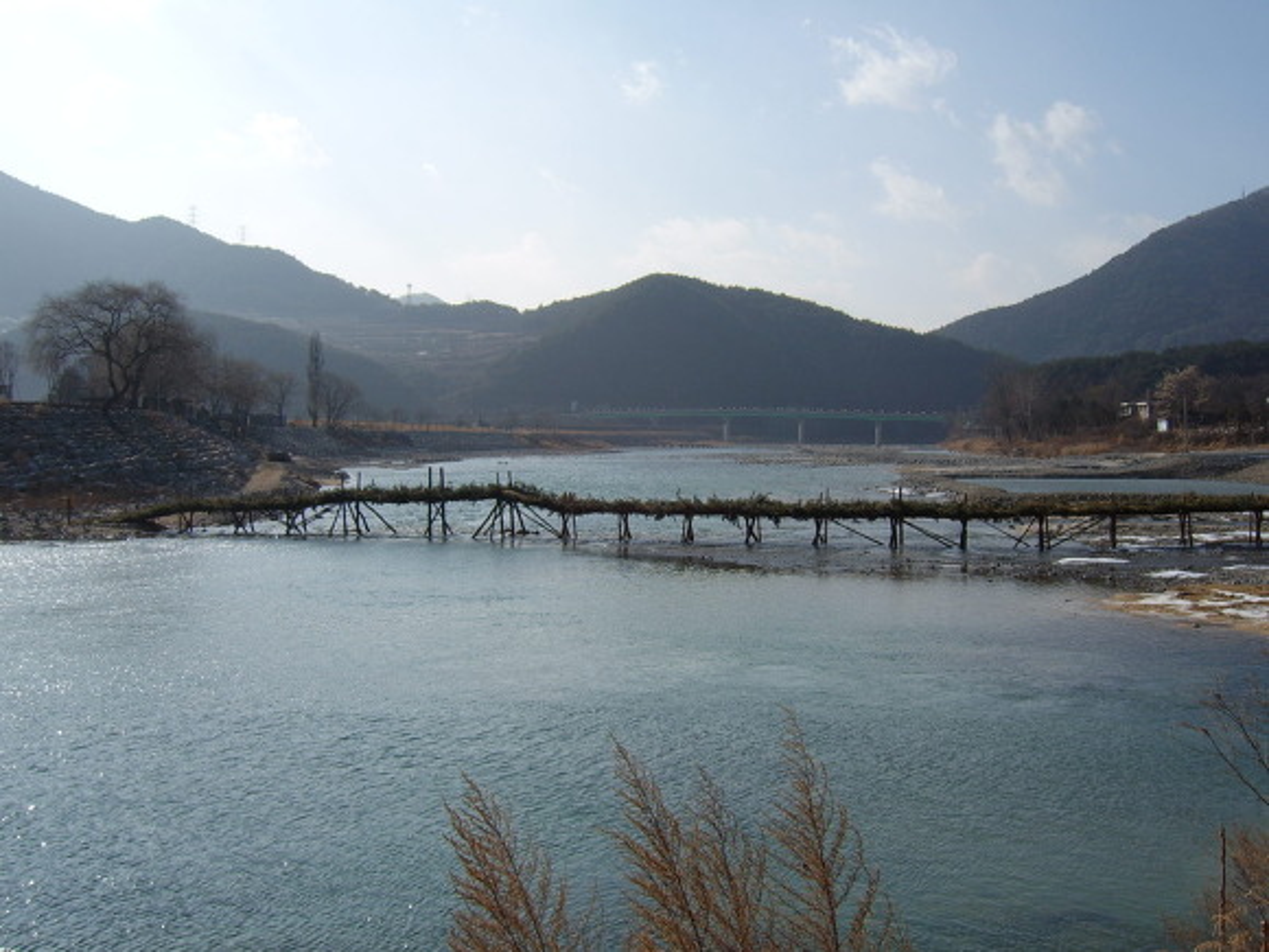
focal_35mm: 31
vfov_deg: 45.4
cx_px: 634
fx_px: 1136
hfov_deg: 58.4
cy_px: 476
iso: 50
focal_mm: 8.13
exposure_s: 1/353
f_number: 6.7
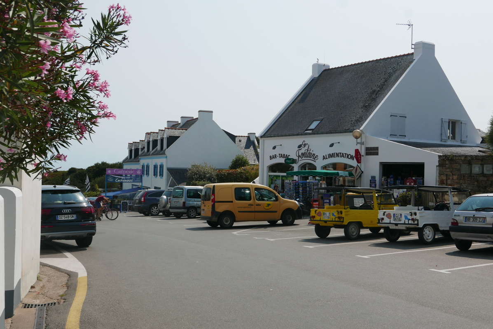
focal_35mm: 44
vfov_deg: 30.6
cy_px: 164
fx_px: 603
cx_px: 246
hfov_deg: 44.5
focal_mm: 19.9
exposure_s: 1/1600
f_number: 5.6
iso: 200
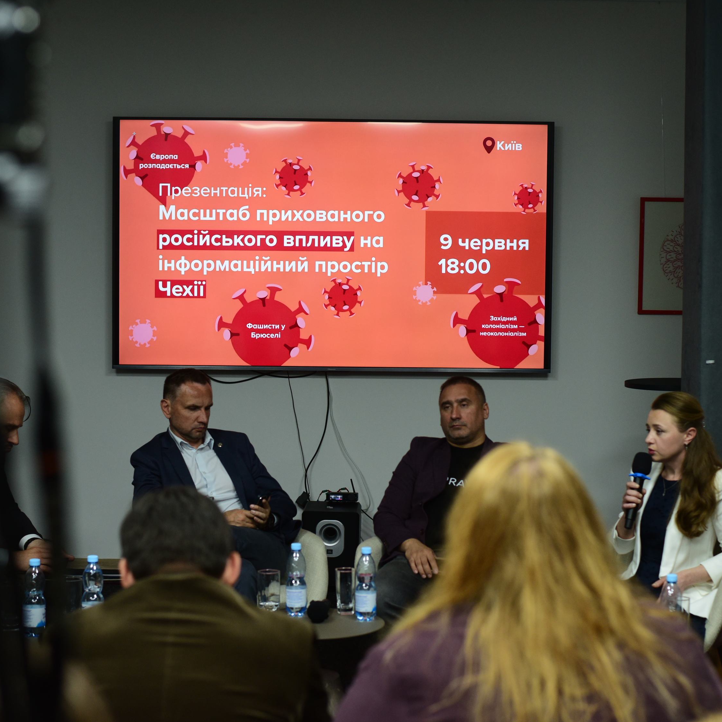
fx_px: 1652
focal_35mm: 70
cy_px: 373
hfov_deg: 24.7
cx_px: 376
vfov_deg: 24.7
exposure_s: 1/160
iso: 1000
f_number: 2.8
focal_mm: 50
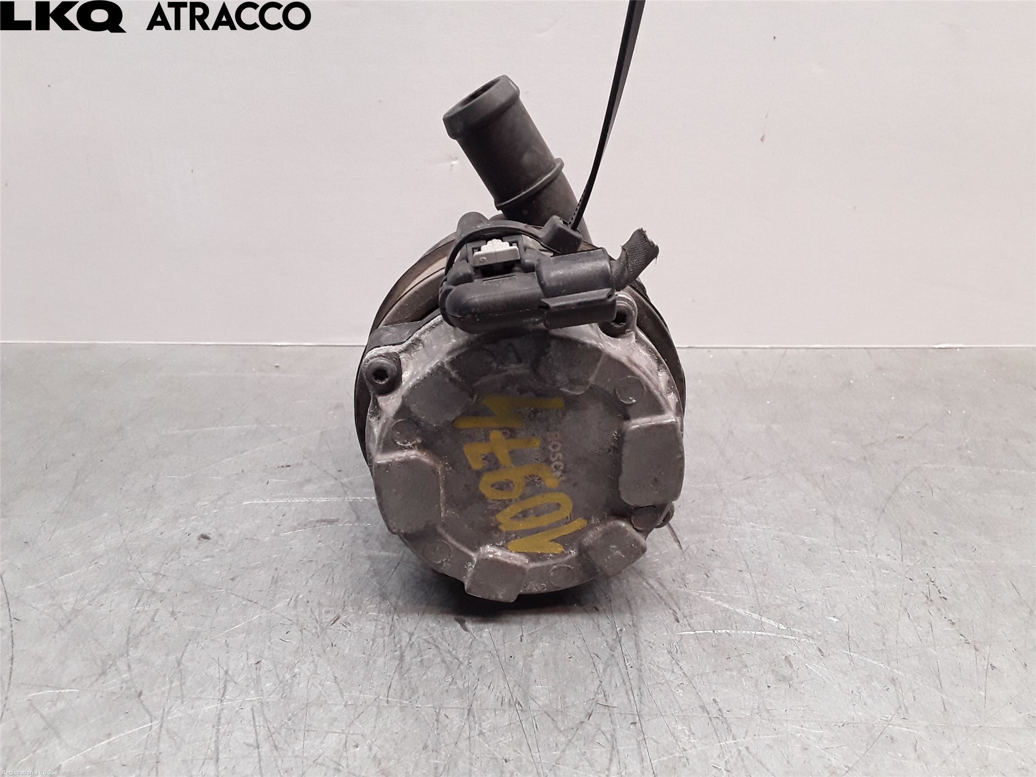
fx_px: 838
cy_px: 388
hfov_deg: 63.4
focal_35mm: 28
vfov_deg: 49.7
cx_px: 518
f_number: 1.9
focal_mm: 2.91
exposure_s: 1/100
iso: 100
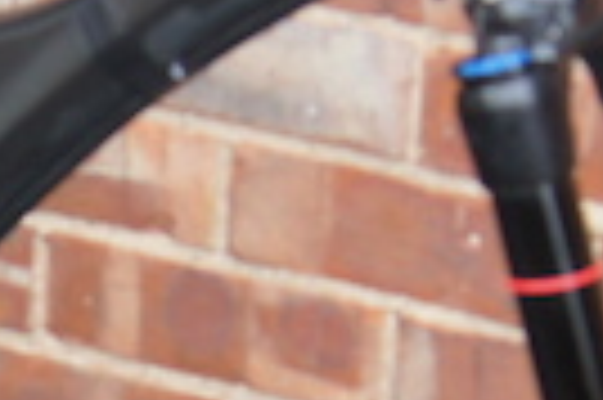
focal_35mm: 230
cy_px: 562
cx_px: -81
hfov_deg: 8.9
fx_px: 3848
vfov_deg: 5.9
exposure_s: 1/160
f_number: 4
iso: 200
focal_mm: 20
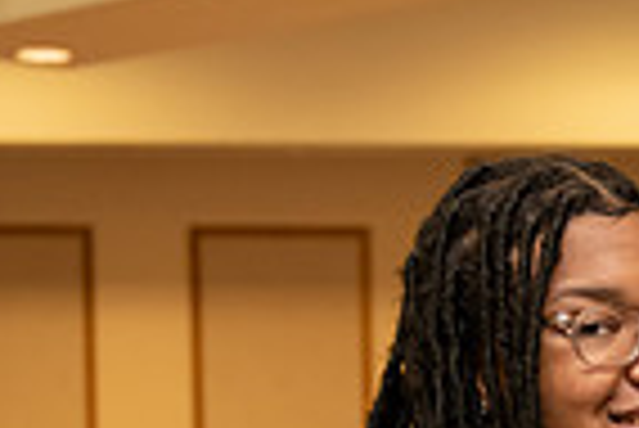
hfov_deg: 9.7
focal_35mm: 204
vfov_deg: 6.6
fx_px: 3625
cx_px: 1048
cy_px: 813
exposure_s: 1/200
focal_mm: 50
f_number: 4
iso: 1600
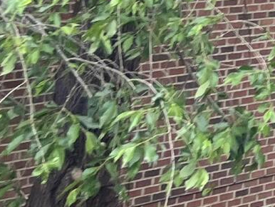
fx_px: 1606
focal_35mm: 202
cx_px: 735
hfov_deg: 8.6
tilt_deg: +4.9
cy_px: -281
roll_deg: -0.3
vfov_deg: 7.0
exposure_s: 1/878
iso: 50
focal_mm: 5.1
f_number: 1.6
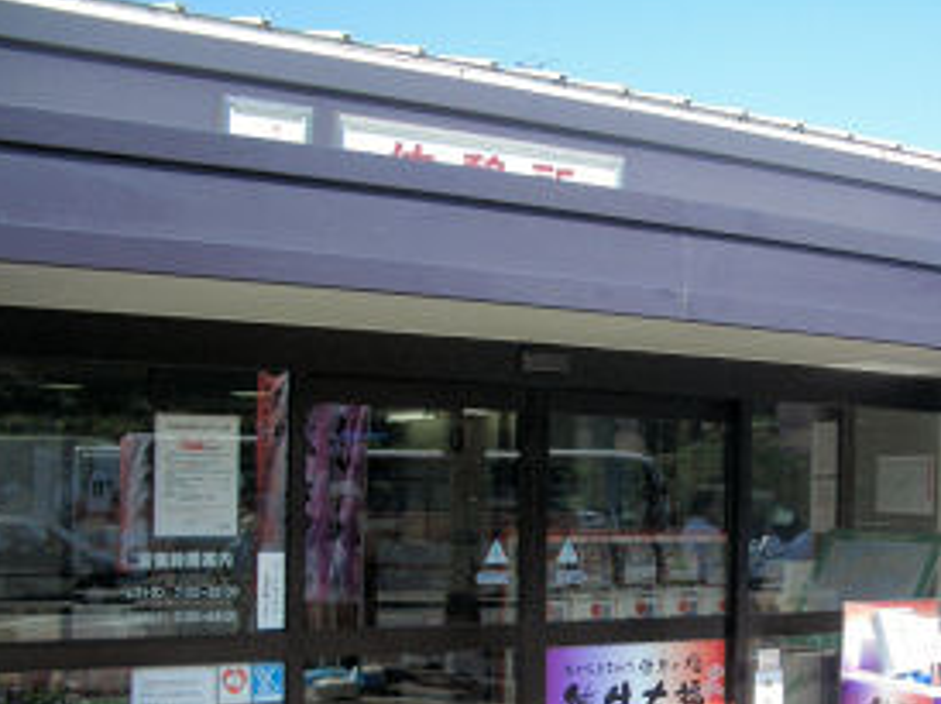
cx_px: 653
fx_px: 1467
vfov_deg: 26.7
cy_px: 524
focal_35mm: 54
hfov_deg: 35.1
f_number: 2.6
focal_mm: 5.8
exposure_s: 1/640
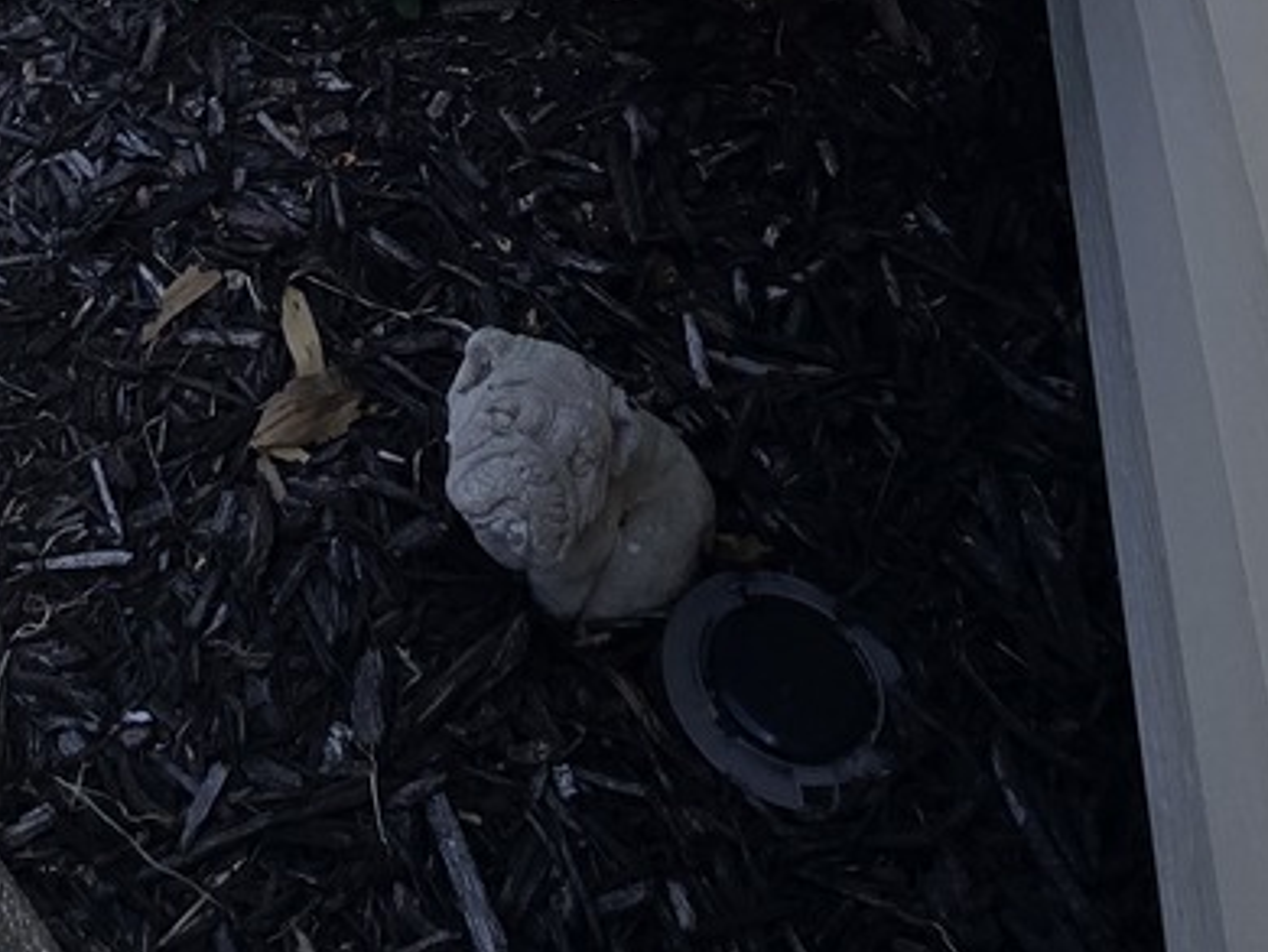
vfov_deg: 22.5
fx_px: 1759
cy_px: -608
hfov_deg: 37.5
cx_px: 169
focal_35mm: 48
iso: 50
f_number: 2.2
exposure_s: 1/1505
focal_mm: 2.2
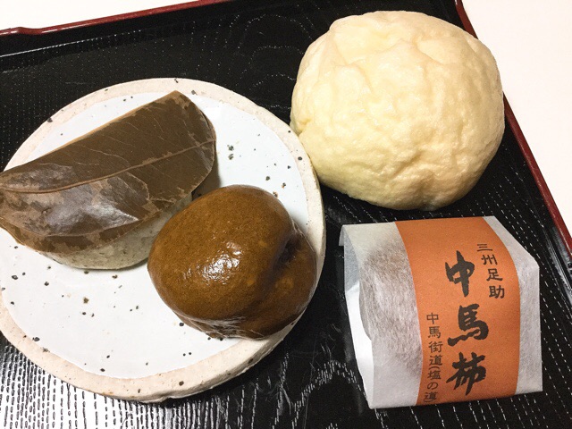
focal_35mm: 31
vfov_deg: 45.4
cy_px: 214
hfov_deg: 58.4
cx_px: 286
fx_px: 512
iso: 160
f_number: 2.4
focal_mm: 3.3
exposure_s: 1/30
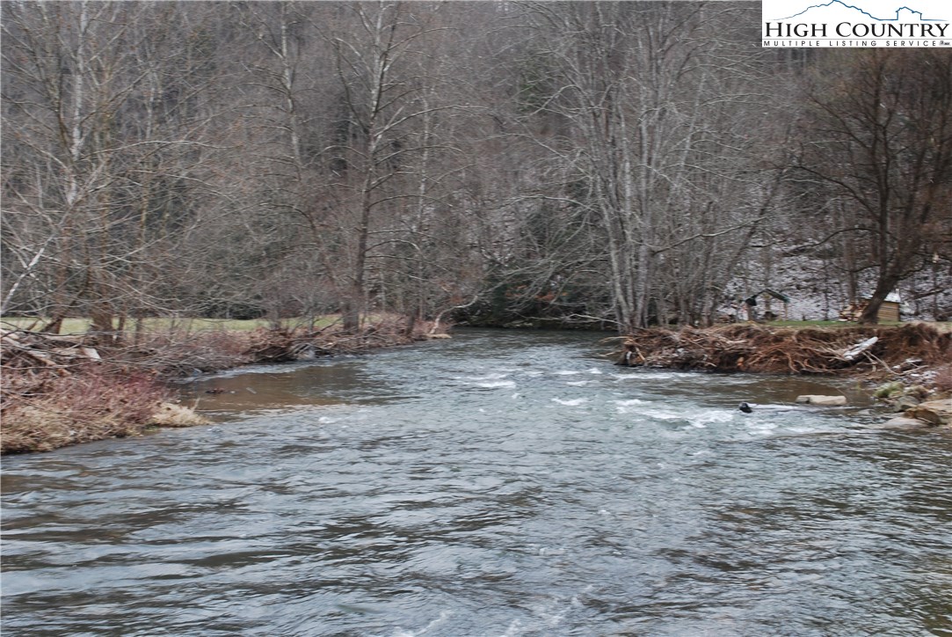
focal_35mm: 45
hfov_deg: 43.6
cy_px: 318
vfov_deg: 29.9
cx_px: 476
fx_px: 1191
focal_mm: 30
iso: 200
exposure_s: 1/100
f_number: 9
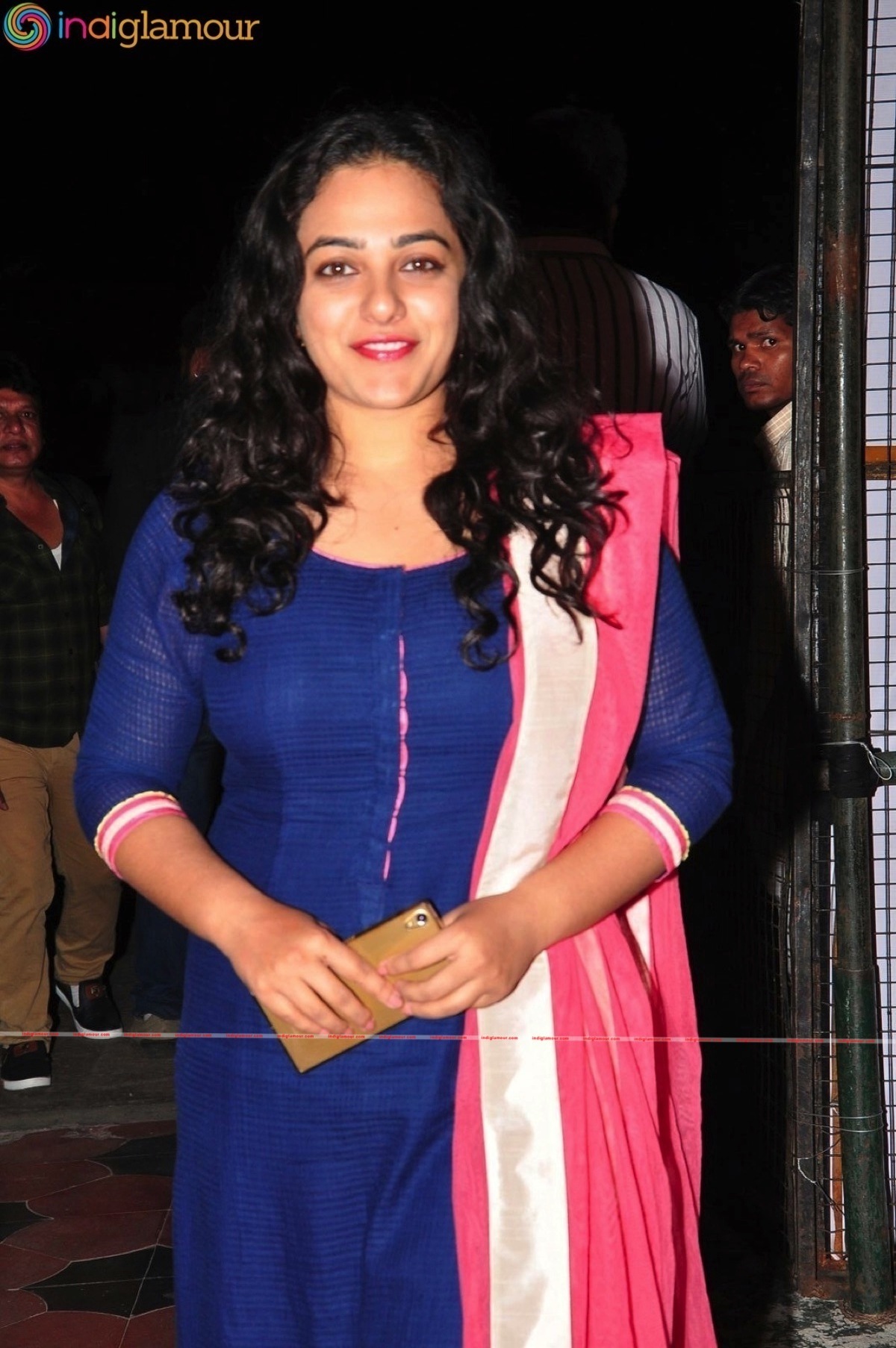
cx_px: 448
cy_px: 674
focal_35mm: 72
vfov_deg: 28.1
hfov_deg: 18.9
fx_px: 2694
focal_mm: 48
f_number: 8
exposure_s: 1/125
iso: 400
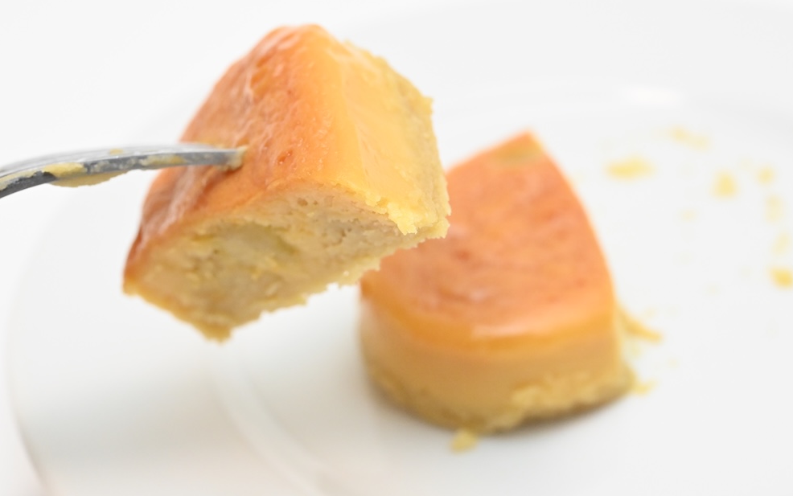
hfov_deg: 33.0
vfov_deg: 21.0
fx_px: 1340
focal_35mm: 62
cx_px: 396
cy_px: 250
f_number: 11
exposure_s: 1/160
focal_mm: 60
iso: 6400
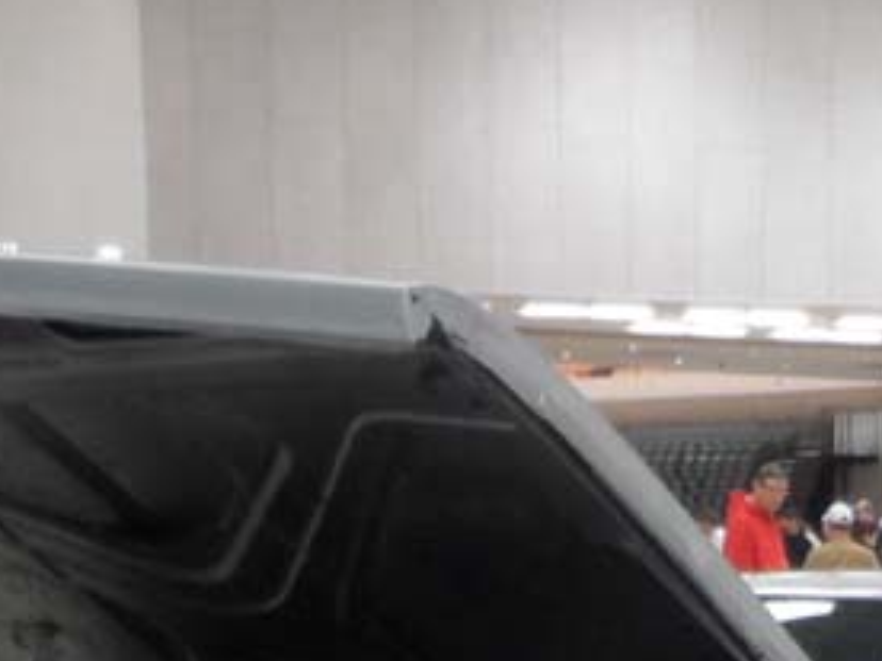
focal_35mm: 89
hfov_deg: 21.8
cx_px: 642
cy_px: 1105
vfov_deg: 14.9
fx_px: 2268
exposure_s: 1/30
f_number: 3.2
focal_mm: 4
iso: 160
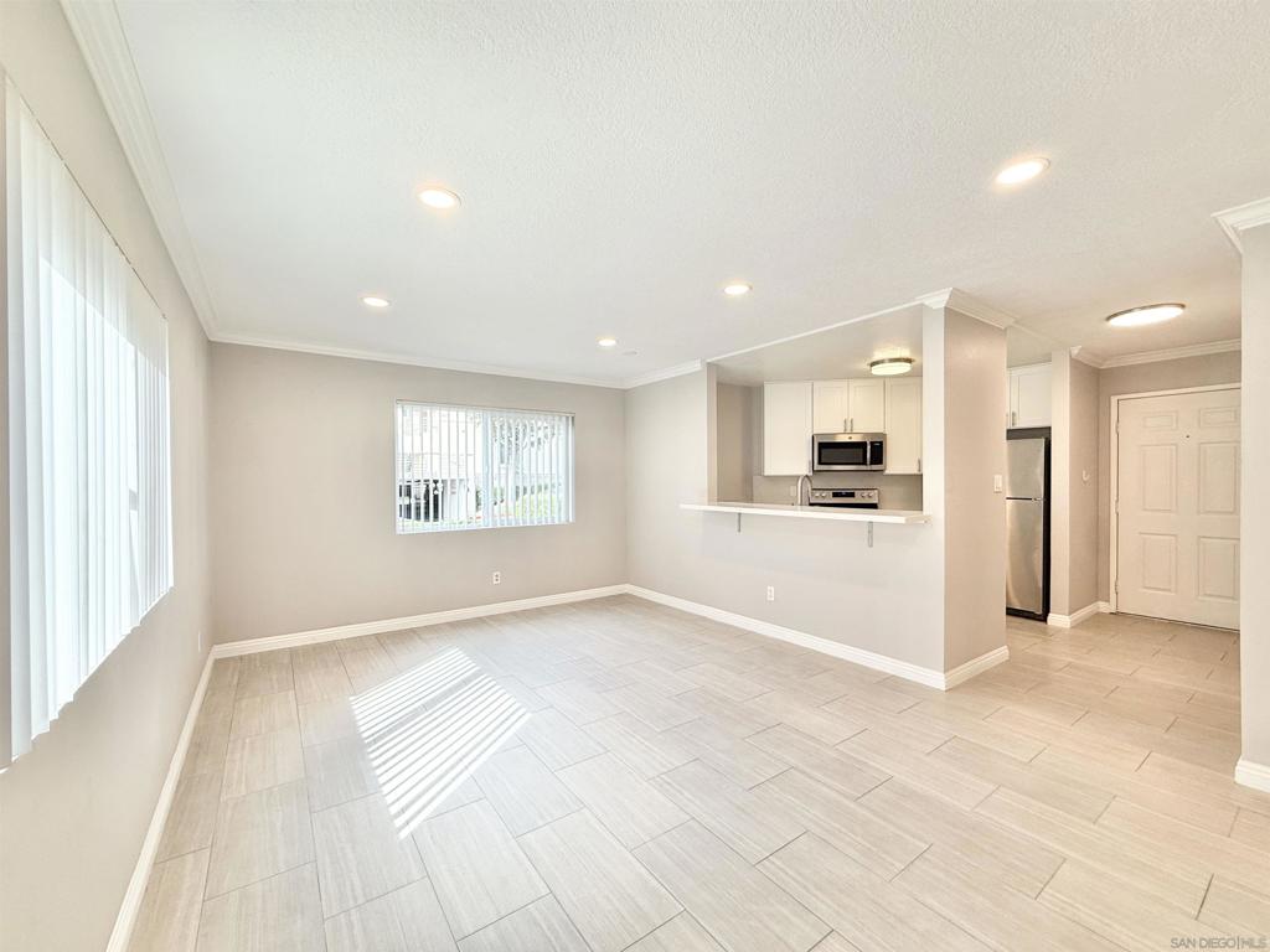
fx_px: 514
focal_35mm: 14
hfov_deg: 102.1
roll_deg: +0.2
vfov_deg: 85.7
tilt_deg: +0.0
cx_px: 635
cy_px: 476
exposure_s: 1/120
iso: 80
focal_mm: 2.22
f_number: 2.2
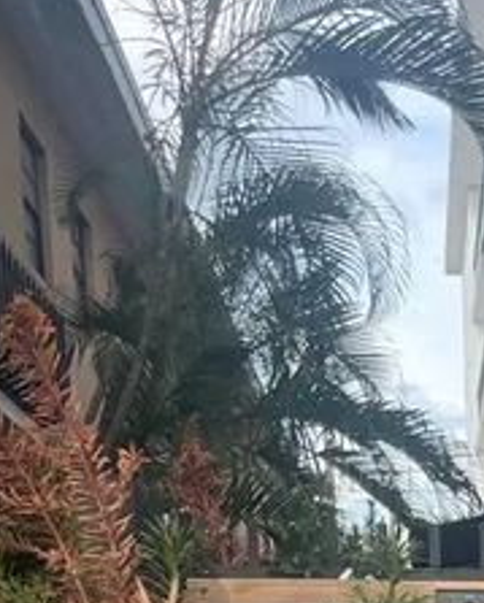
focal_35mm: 97
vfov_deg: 17.1
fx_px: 1733
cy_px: 991
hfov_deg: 15.0
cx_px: 684
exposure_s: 1/458
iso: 32
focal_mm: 4.2
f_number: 1.6
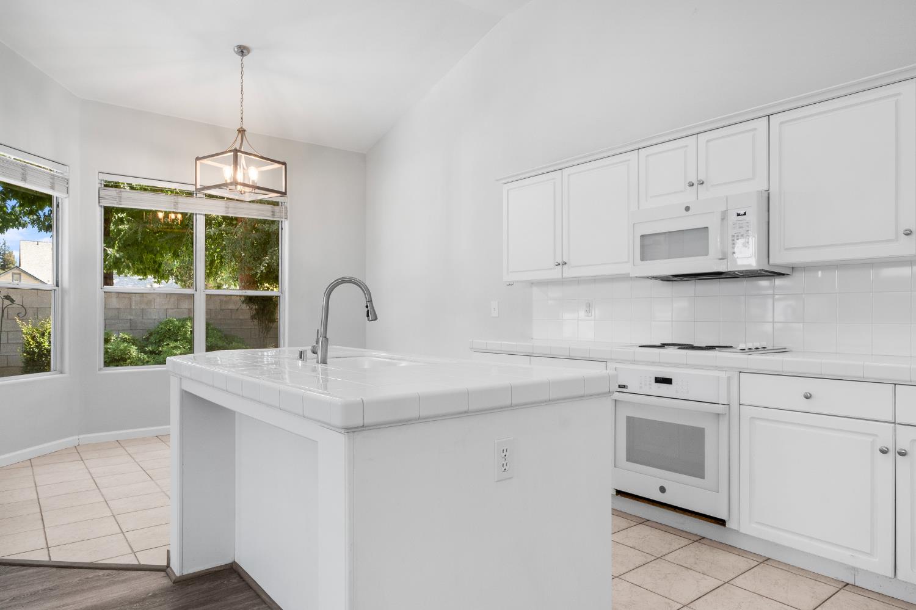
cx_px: 458
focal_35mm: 21
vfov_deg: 59.5
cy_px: 305
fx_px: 534
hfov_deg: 81.2
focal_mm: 14
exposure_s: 1/160
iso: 320
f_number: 8
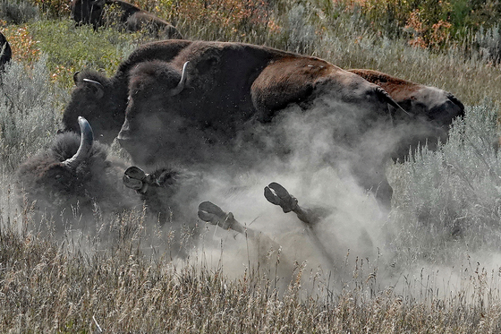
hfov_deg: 12.5
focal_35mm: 164
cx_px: 250
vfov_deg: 8.4
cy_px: 167
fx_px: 2282
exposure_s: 1/1000
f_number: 4
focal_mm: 60.29
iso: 500
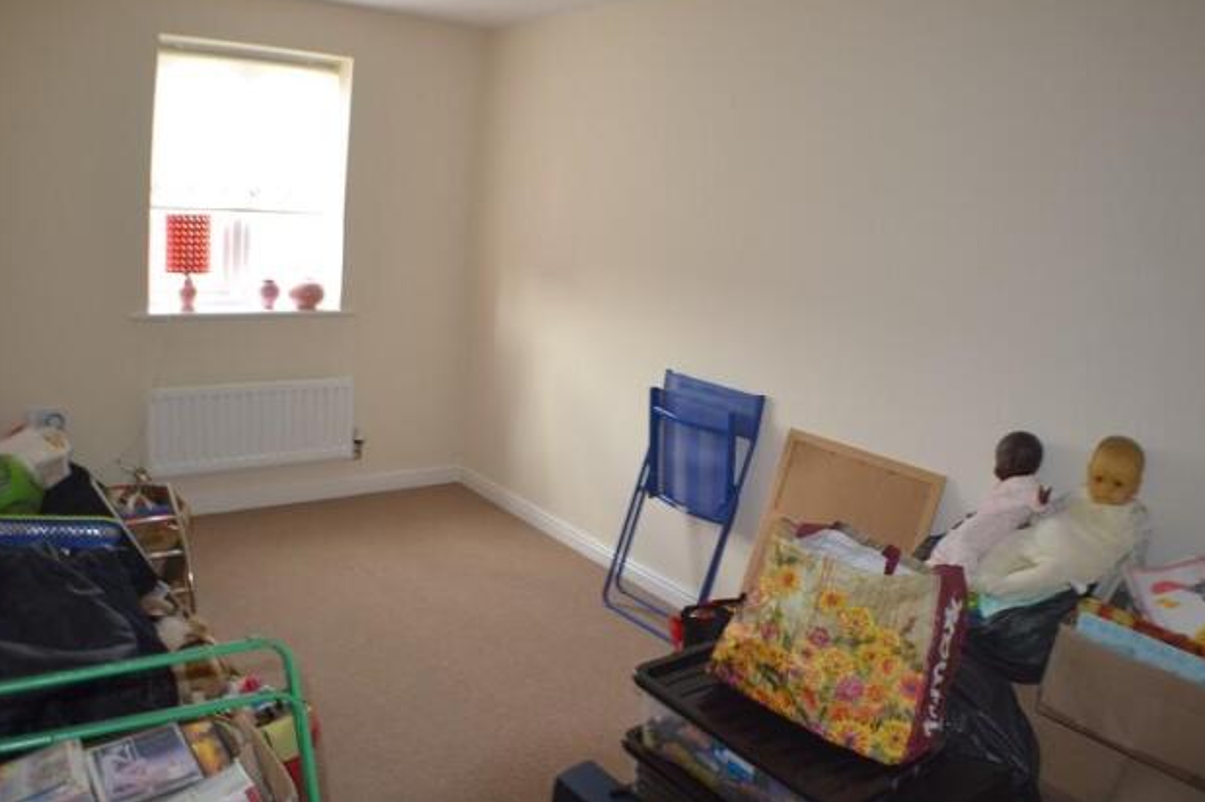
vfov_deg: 37.8
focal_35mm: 35
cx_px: 619
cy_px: 379
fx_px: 1171
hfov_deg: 54.5
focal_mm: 22
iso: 500
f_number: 3.8
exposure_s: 1/60
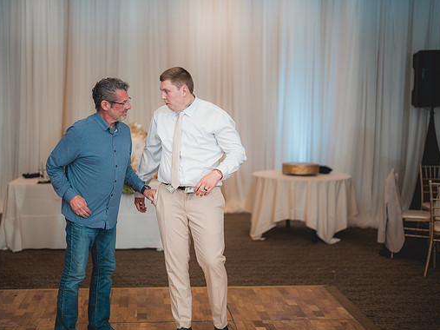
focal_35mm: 55
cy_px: 166
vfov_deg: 26.5
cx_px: 201
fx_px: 699
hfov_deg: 34.9
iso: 80
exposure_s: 1/250
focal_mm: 50
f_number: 1.2
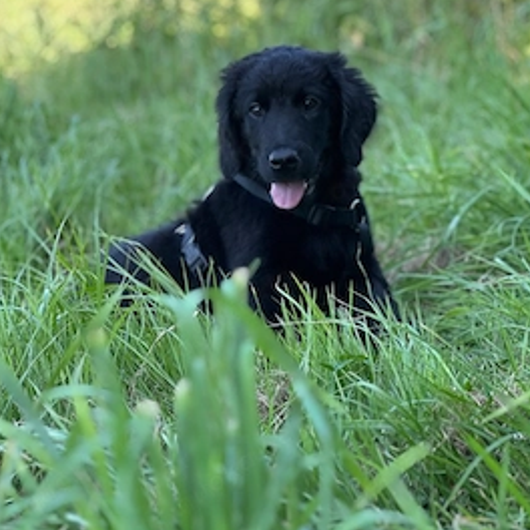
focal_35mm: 103
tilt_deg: -6.6
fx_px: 1784
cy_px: 179
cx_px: 277
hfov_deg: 16.9
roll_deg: -0.3
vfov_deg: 16.9
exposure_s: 1/121
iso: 50
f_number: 2.8
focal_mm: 9
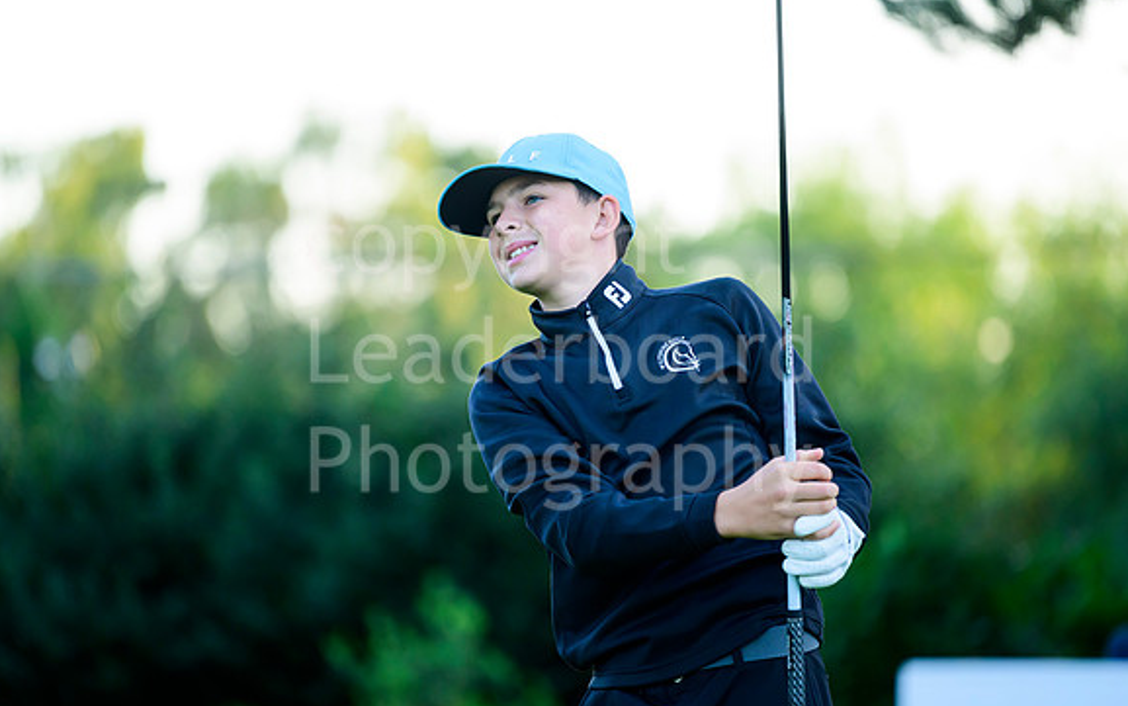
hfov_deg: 10.2
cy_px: 369
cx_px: 563
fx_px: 6304
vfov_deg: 6.4
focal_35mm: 205
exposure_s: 1/1600
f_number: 2.8
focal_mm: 200
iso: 1600
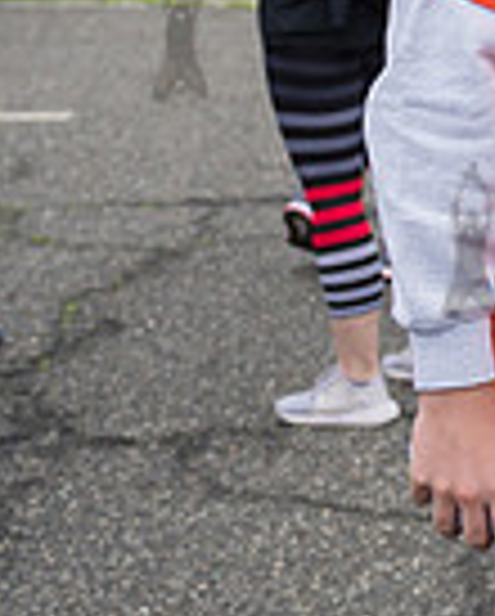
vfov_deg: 13.7
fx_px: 2540
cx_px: 1048
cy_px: 20
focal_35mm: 139
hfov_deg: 10.1
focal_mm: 35
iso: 200
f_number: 3.5
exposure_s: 1/1250
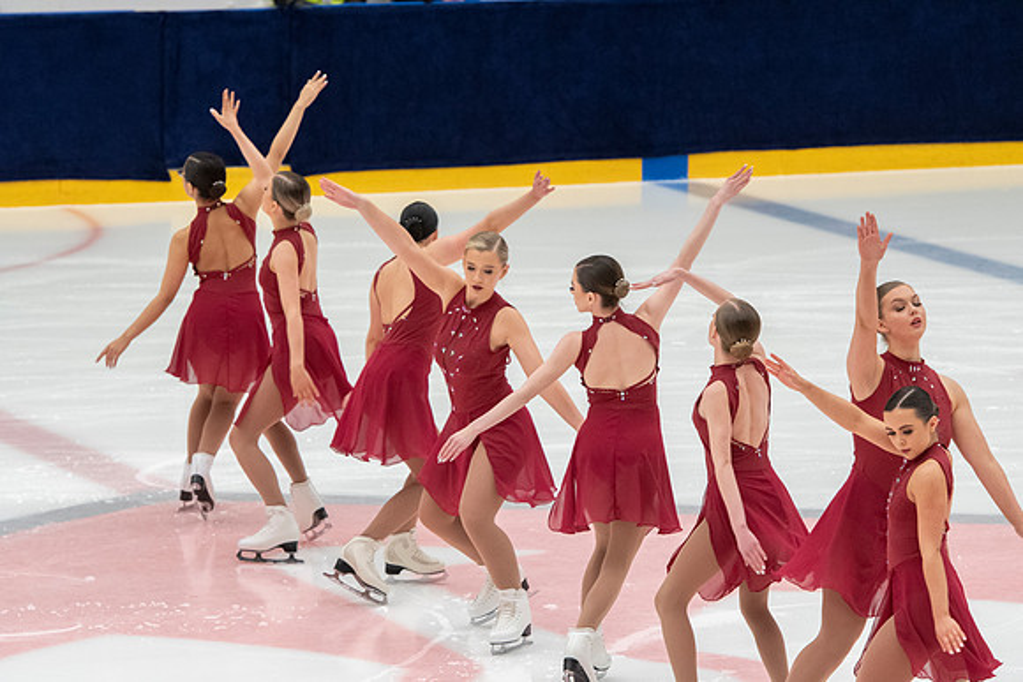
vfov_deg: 5.4
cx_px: 512
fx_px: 7248
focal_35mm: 255
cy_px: 341
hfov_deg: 8.1
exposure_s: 1/320
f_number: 5.6
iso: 2500
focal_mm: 170
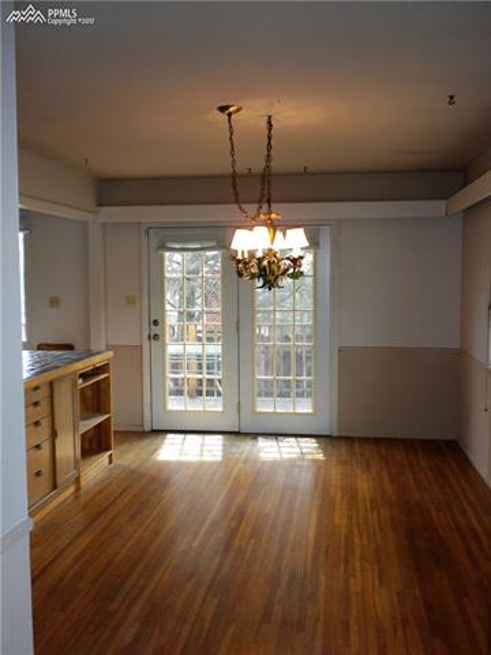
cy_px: 328
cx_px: 246
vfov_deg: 50.1
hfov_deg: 38.7
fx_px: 700
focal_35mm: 37
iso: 148
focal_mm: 6.6
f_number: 3.5
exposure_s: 1/62.7
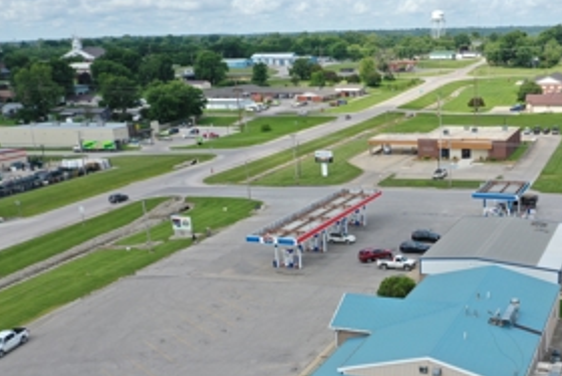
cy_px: 290
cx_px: 426
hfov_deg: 42.2
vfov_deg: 29.4
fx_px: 703
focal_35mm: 45
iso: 100
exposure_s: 1/400
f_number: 5.6
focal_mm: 10.26
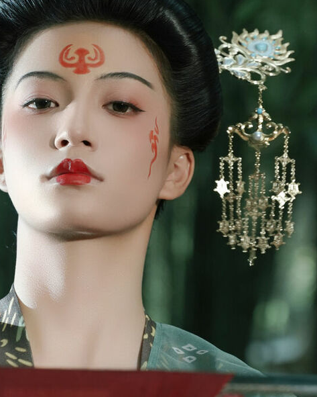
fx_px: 1993
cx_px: 64
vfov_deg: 11.3
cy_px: 203
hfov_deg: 9.1
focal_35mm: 170
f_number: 3.5
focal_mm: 68
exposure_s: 1/125
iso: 1250
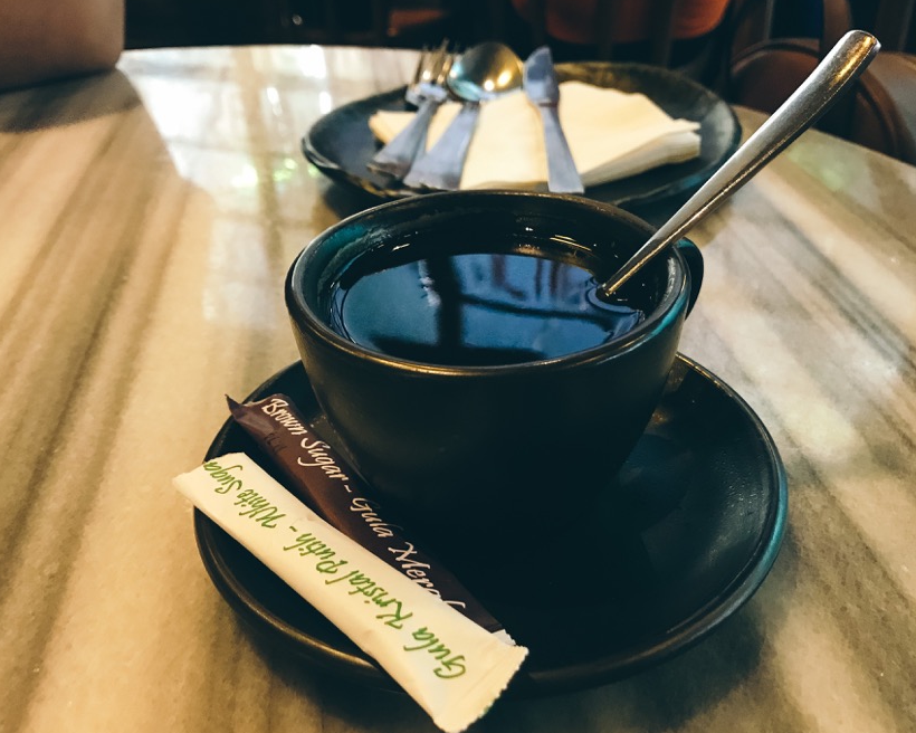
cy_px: 367
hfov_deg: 58.7
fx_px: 813
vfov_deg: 48.5
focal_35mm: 30
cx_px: 489
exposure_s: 1/5
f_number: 1.8
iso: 80
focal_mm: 3.99
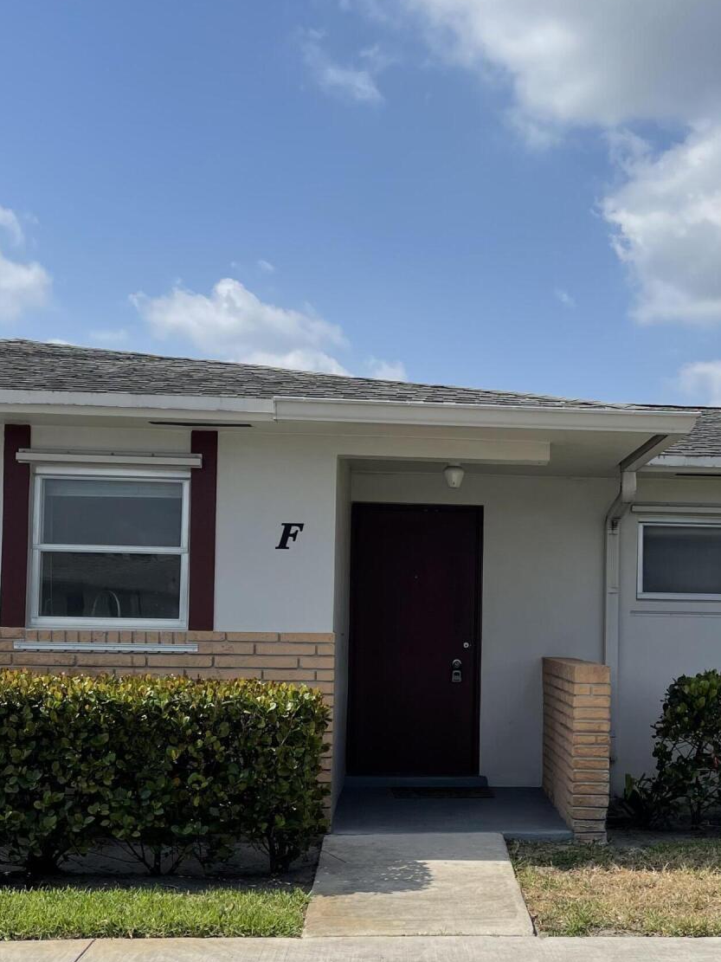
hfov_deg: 31.6
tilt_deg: +1.8
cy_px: 577
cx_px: 537
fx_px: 1250
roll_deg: -0.8
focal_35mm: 45
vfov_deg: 41.9
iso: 32
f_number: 1.6
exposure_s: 1/5376
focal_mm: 5.1
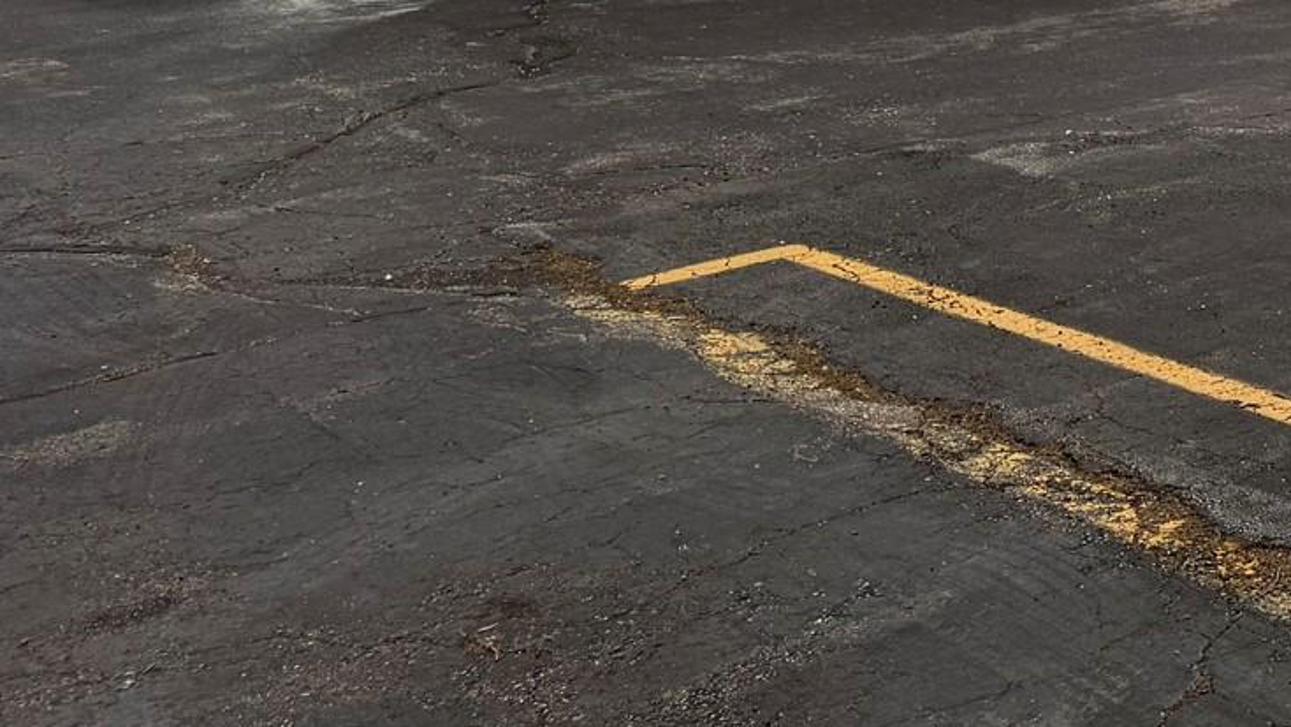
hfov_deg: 25.3
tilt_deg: +2.7
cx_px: 1646
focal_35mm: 73
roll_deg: +0.0
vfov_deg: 15.1
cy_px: -408
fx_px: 2499
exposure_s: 1/6173
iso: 80
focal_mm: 6.76
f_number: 1.78
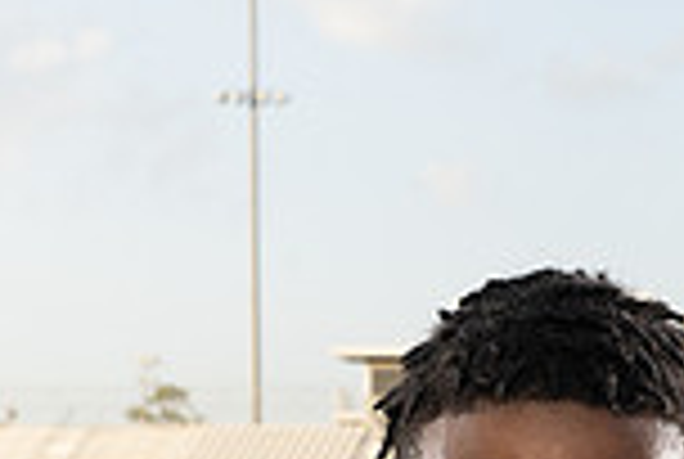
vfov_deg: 9.5
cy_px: 1004
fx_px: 2532
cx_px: 526
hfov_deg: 15.3
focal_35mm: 133
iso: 400
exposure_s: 1/250
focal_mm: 45
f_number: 9
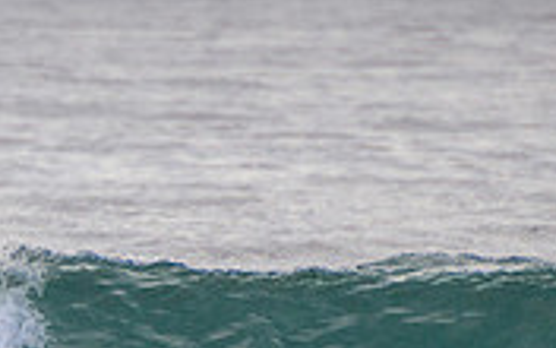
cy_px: 562
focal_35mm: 1848
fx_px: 28002
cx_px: -441
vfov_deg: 0.7
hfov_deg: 1.1
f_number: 5.6
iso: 250
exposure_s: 1/2000
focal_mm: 400
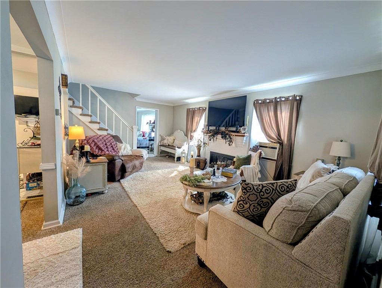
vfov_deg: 94.6
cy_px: 144
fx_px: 133
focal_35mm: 12
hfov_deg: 110.5
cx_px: 191
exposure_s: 1/60
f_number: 1.7
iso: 99
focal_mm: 2.02
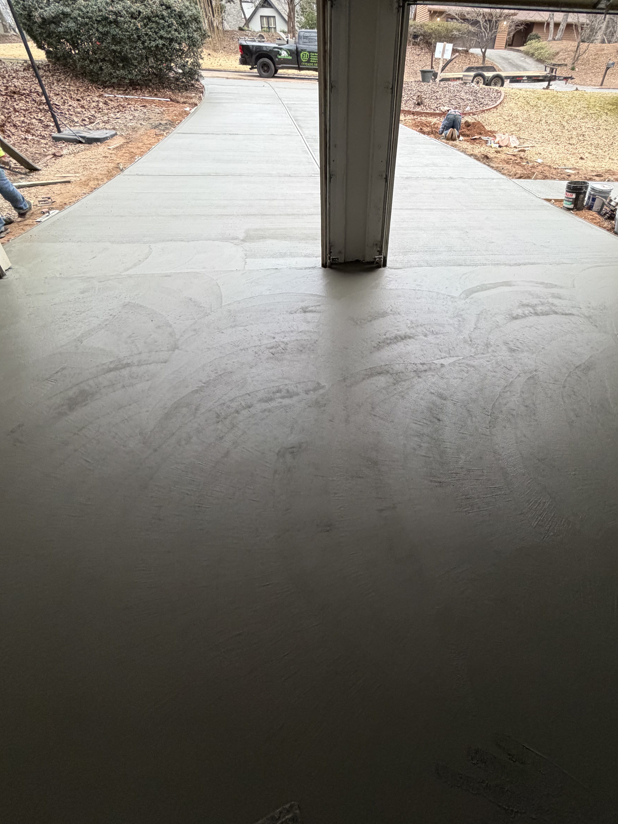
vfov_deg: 90.3
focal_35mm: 17
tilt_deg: -34.2
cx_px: 361
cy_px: 348
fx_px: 405
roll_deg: -2.8
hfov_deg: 74.2
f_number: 2.2
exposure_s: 1/120
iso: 250
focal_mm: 2.22
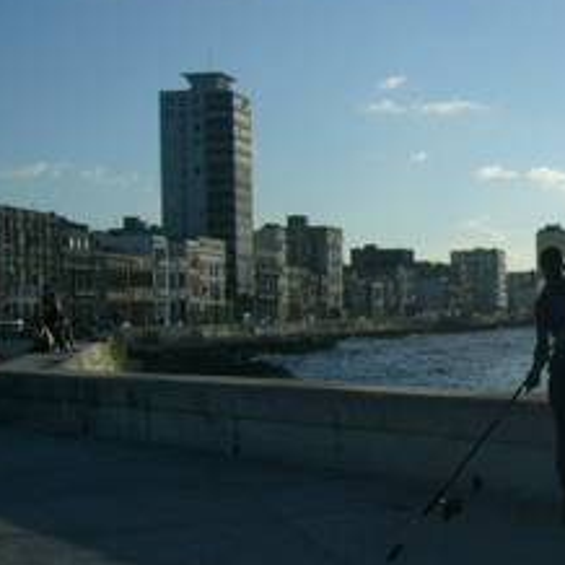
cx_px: 619
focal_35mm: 71
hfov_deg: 22.9
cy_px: 325
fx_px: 1311
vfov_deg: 24.3
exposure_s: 1/500
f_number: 8
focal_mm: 5.8
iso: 100
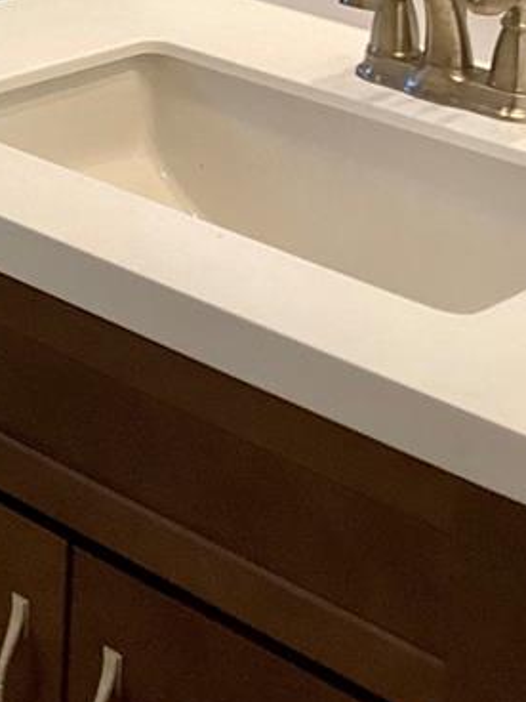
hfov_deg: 13.9
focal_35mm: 101
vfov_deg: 17.6
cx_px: -233
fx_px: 2046
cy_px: -324
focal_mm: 3.3
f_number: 2.4
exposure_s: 1/120
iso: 100
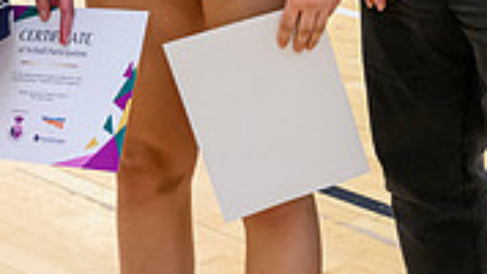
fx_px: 1769
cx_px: 323
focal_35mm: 137
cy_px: -318
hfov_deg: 15.6
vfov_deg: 8.3
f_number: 4
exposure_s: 1/500
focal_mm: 34.5
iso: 6400
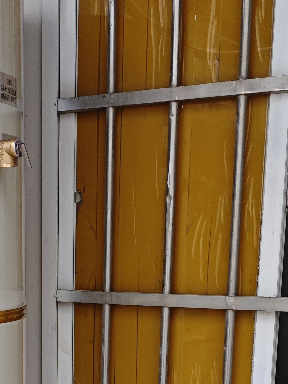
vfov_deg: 26.6
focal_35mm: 68
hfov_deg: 21.4
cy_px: 406
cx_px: 60
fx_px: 755
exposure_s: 1/100
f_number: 1.6
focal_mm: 5.84
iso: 125
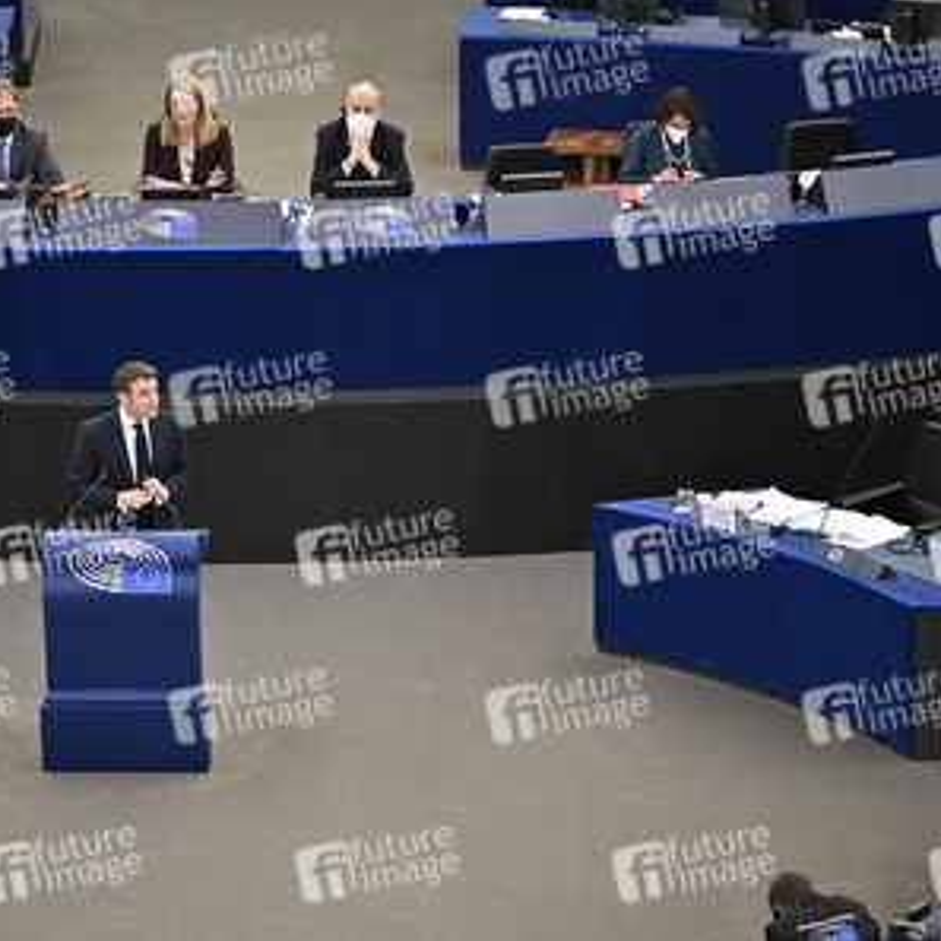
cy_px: 469
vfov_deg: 6.8
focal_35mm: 258
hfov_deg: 6.8
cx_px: 293
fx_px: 7935
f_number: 2.8
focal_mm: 200
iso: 1250
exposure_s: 1/320
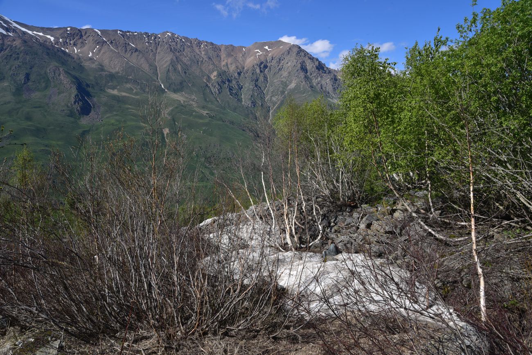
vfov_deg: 41.1
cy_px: 178
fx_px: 473
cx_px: 266
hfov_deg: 58.7
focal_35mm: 32
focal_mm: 32
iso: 100
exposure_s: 1/125
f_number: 14
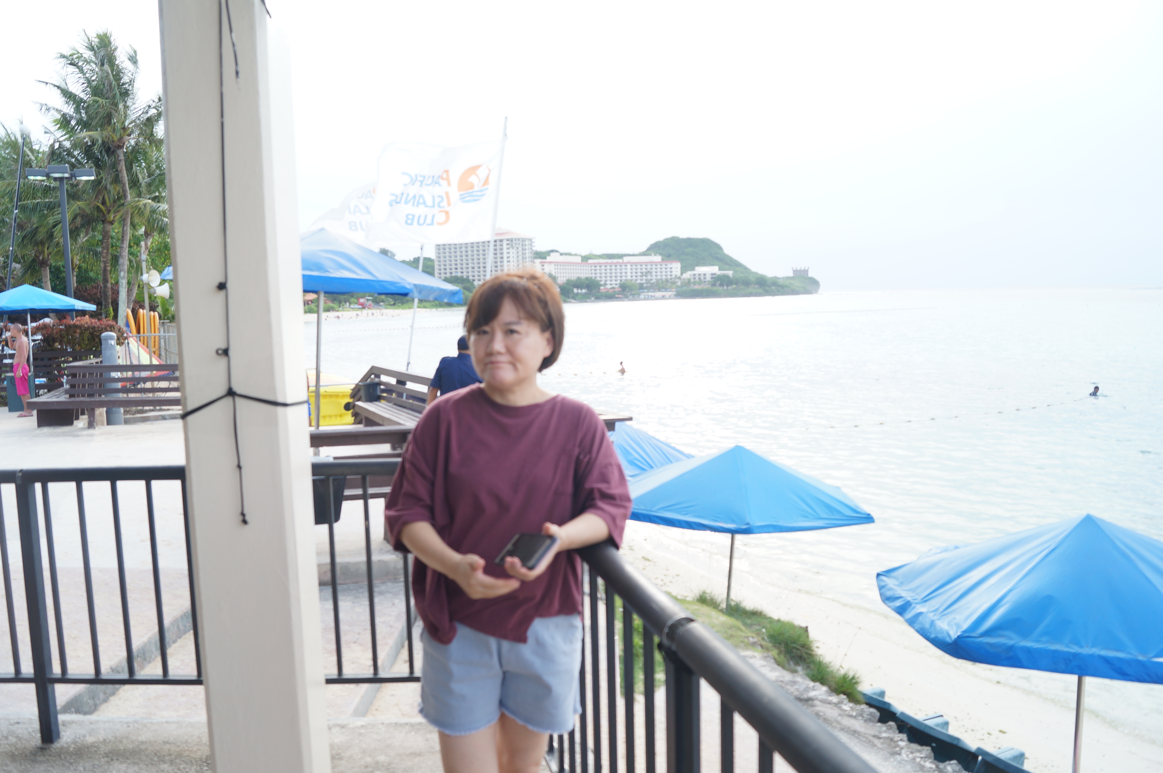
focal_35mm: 27
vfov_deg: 47.8
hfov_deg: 67.4
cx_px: 582
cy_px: 386
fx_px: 871
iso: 100
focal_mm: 18
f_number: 5
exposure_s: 1/100
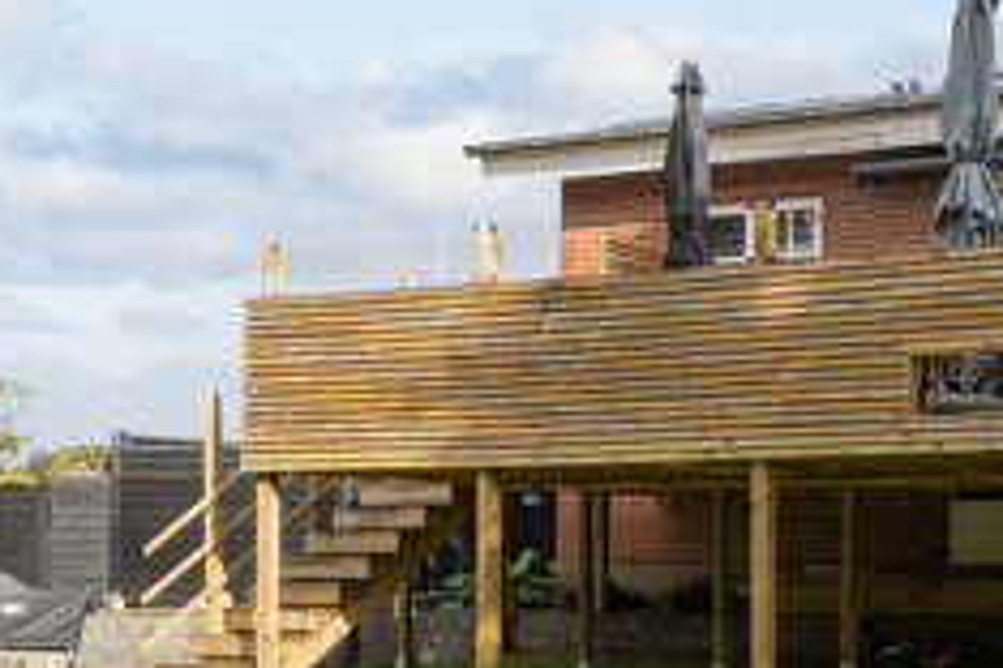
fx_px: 2145
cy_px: 231
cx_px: 1166
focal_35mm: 77
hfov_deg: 24.2
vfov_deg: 17.7
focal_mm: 20
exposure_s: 1/400
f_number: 7.1
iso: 200
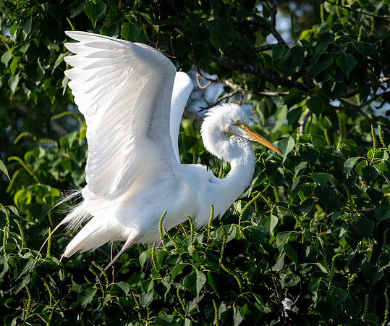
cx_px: 341
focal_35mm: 809
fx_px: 9498
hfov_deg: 2.4
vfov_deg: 2.0
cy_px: 170
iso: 1600
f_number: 5.6
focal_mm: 500
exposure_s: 1/2000
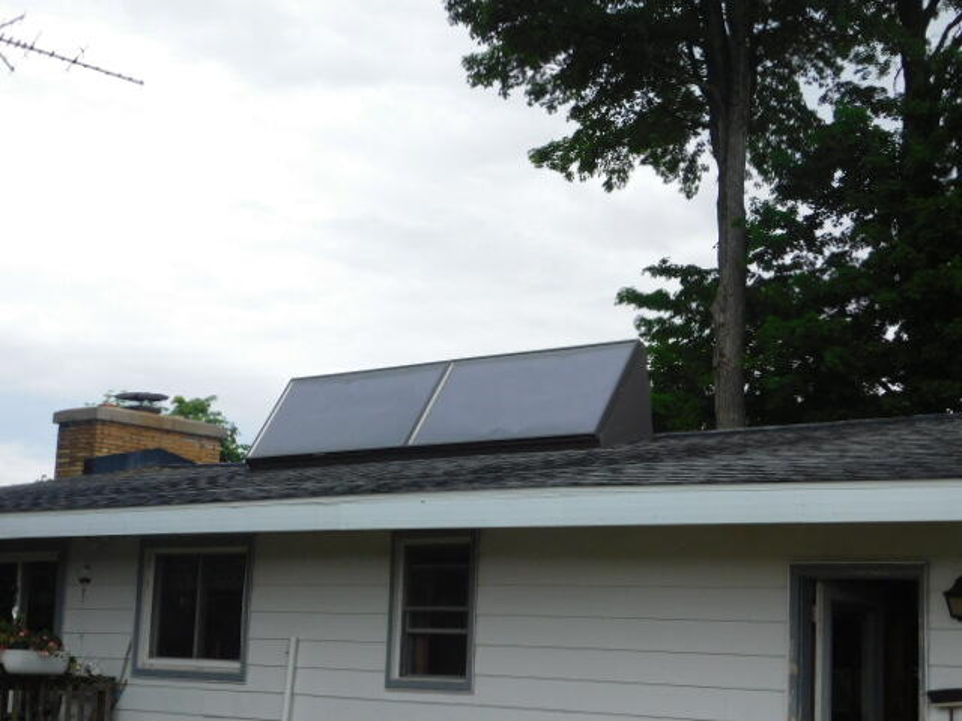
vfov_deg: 22.3
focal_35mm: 66
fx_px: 1834
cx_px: 481
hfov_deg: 29.4
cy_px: 360
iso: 125
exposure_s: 1/320
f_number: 4.2
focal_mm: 11.7
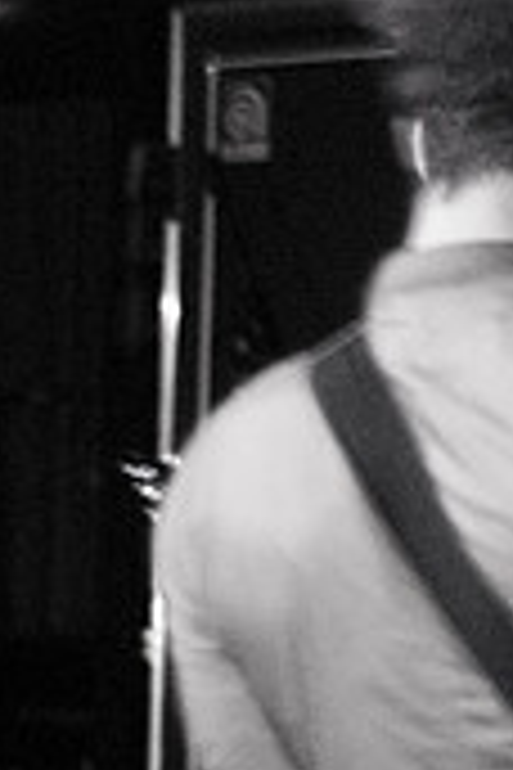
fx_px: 4211
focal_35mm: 197
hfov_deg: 6.9
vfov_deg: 10.4
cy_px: 711
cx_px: 610
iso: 1600
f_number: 1.8
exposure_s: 1/10
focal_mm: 50
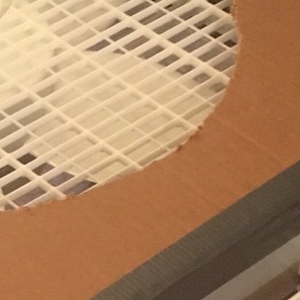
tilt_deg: -47.6
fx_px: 1353
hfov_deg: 12.4
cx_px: -24
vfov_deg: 12.4
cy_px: 335
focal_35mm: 138
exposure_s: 1/15
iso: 320
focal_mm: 4.15
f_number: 2.2
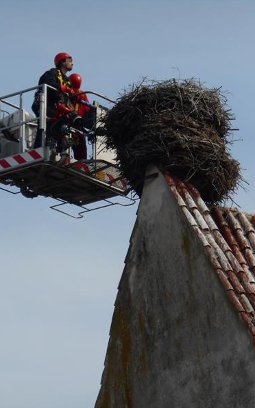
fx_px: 2883
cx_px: 102
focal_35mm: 259
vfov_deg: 8.1
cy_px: 204
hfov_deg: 5.1
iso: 80
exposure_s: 1/400
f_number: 6.4
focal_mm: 32.9
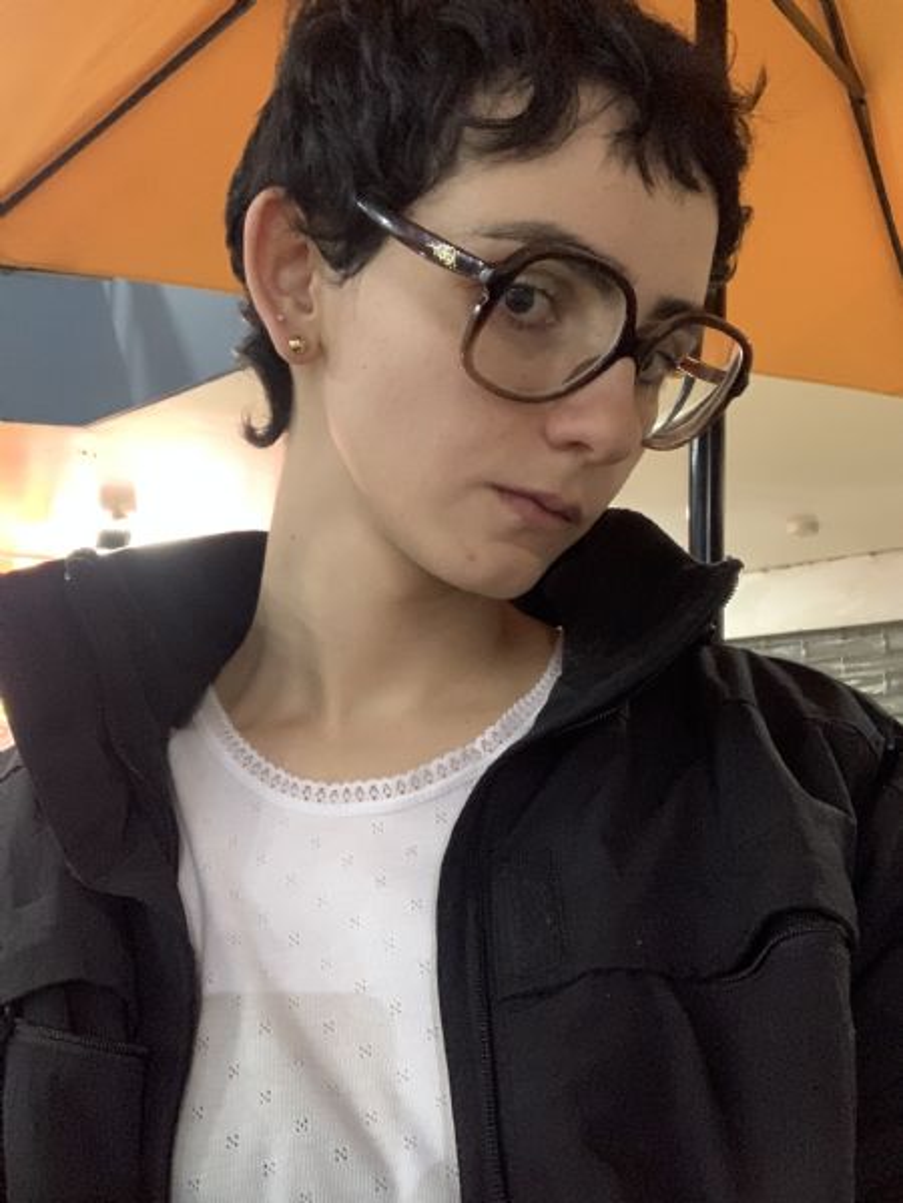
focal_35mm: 32
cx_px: 452
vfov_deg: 56.8
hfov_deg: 44.2
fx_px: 1113
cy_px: 602
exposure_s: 1/15
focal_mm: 2.87
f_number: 2.2
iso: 500
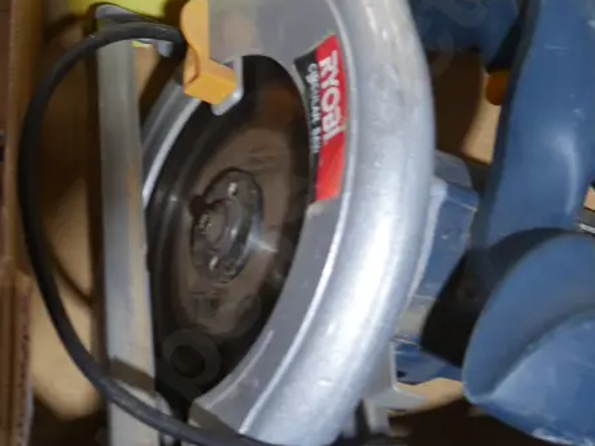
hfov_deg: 22.4
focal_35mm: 87
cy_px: 93
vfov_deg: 16.8
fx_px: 1495
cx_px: 387
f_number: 4.1
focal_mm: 19
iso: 800
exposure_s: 1/60
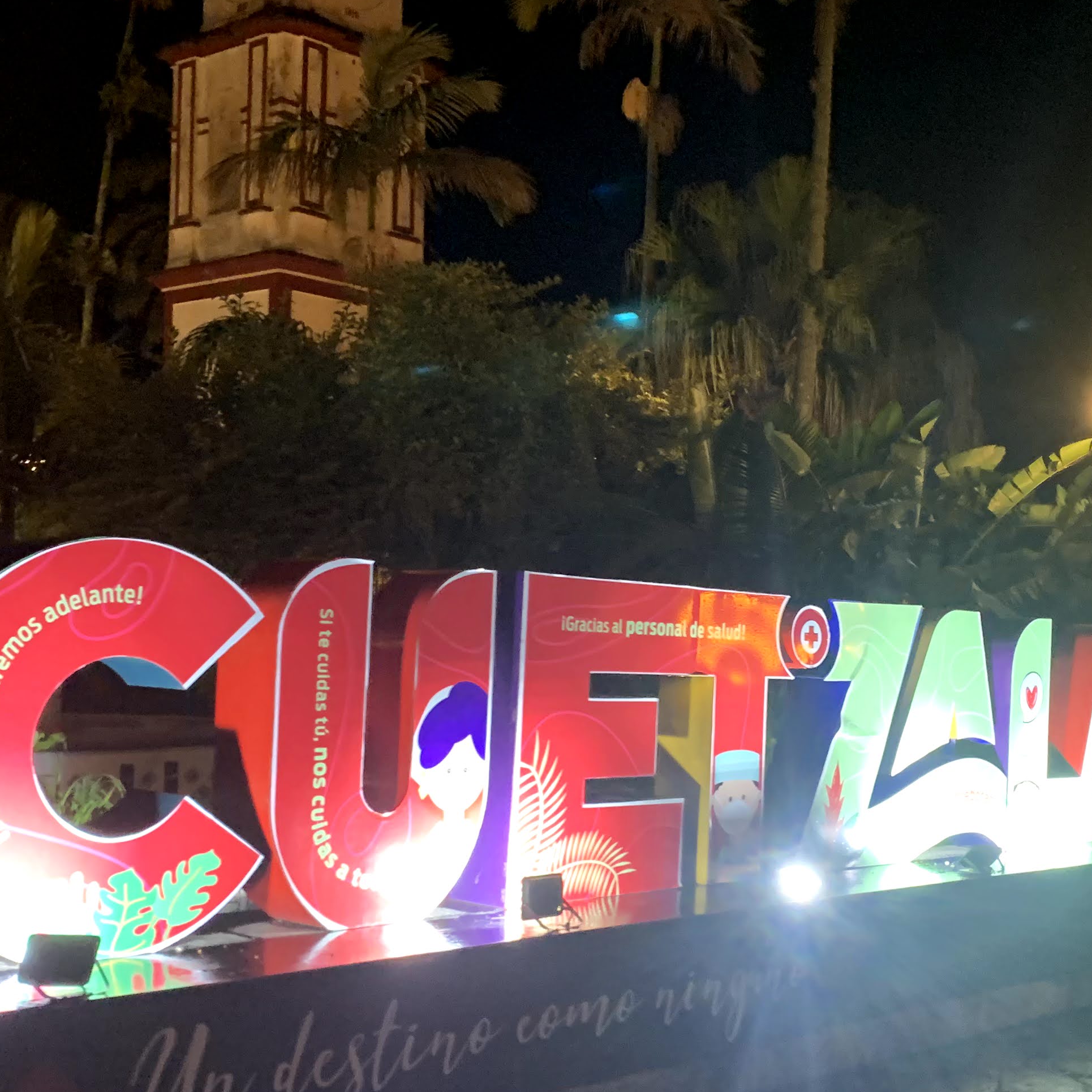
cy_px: 622
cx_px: 729
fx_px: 1713
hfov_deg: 35.0
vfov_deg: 35.3
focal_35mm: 48
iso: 400
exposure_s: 1/30
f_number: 1.8
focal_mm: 4.25
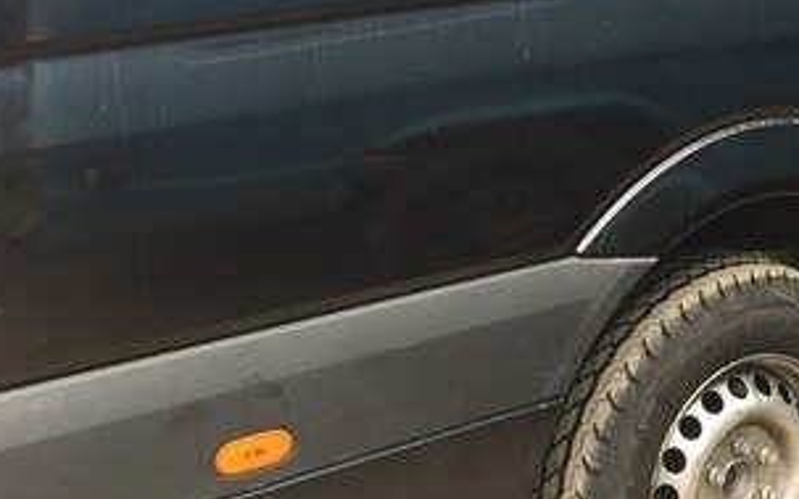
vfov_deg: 18.2
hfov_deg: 30.5
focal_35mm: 67
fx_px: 1458
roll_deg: +1.2
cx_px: 517
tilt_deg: -3.9
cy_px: -128
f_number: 2.2
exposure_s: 1/100
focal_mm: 4.15
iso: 32
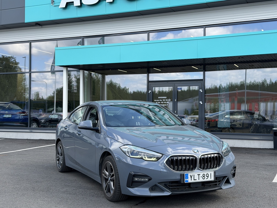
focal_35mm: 48
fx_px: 384
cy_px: 104
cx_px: 138
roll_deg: -1.2
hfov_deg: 39.7
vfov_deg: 30.3
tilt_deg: +1.2
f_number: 1.78
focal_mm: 6.76
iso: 64
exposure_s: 1/1027
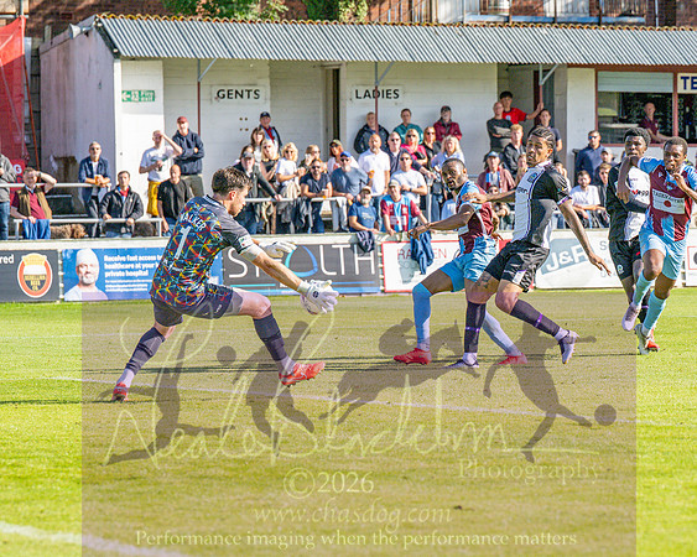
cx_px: 397
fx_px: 4102
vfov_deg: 7.8
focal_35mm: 199
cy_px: 284
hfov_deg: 9.7
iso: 400
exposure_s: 1/4000
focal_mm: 110
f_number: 4
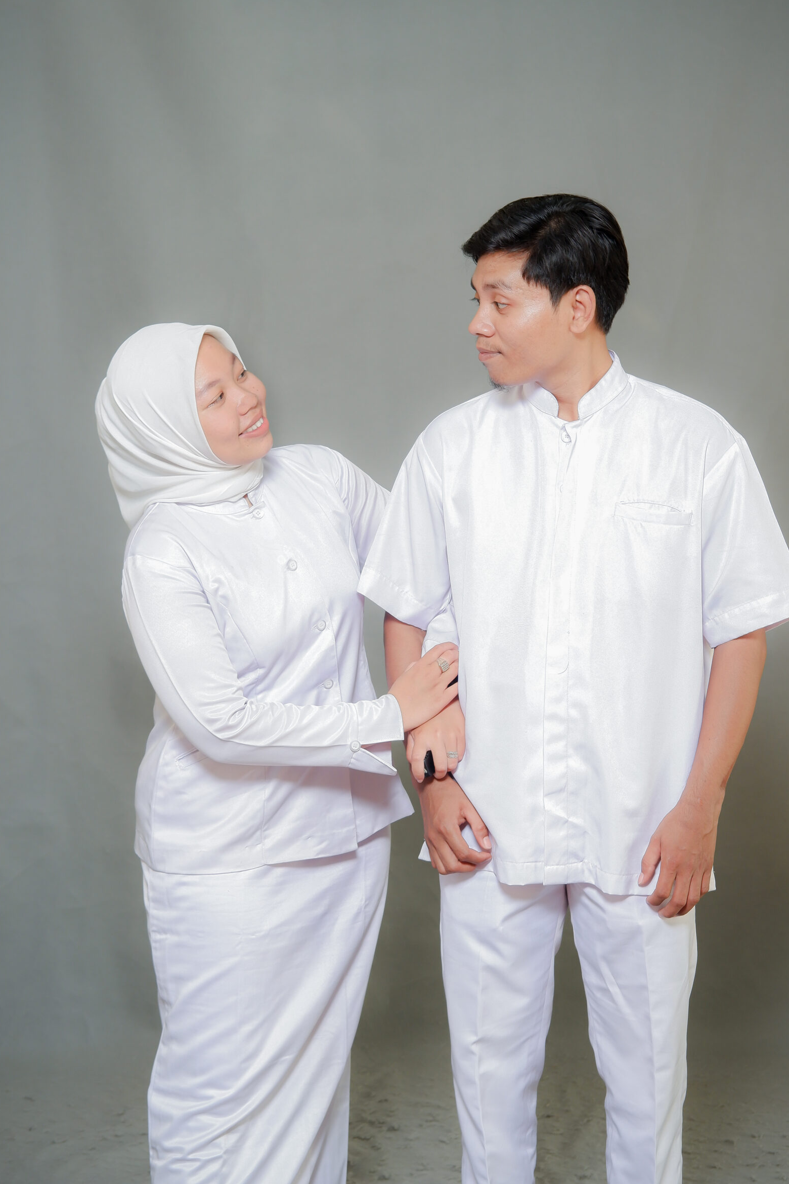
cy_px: 605
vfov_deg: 34.5
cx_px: 412
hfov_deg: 23.4
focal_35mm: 58
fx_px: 1906
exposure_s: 1/52
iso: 400
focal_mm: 35
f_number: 5.6
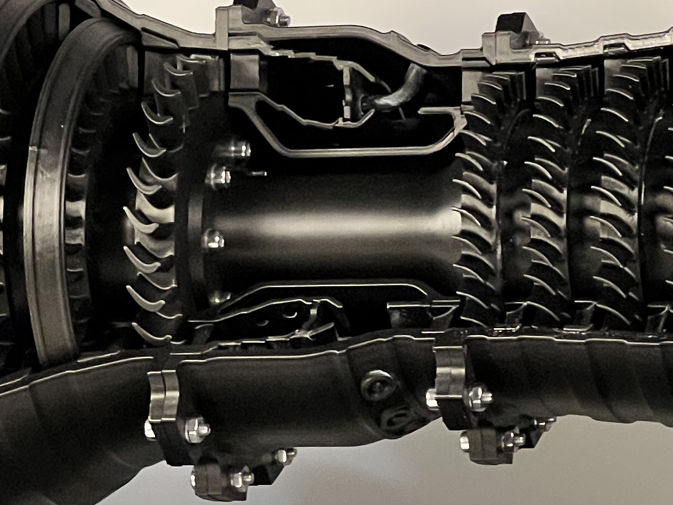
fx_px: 4880
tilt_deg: -0.9
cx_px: 407
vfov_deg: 5.9
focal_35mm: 251
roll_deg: +1.3
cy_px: 324
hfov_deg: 7.9
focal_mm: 9
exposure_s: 1/61
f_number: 2.8
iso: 200
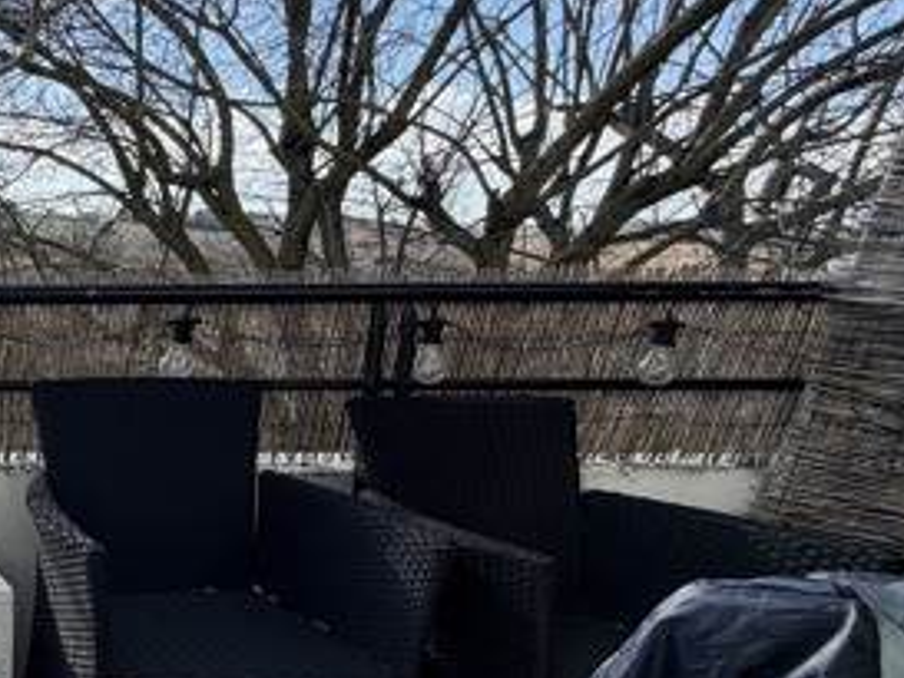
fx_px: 1071
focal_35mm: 41
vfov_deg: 34.9
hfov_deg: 33.1
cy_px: 440
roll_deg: +0.6
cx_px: -285
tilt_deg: -9.9
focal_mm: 2.22
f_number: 2.2
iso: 40
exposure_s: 1/701
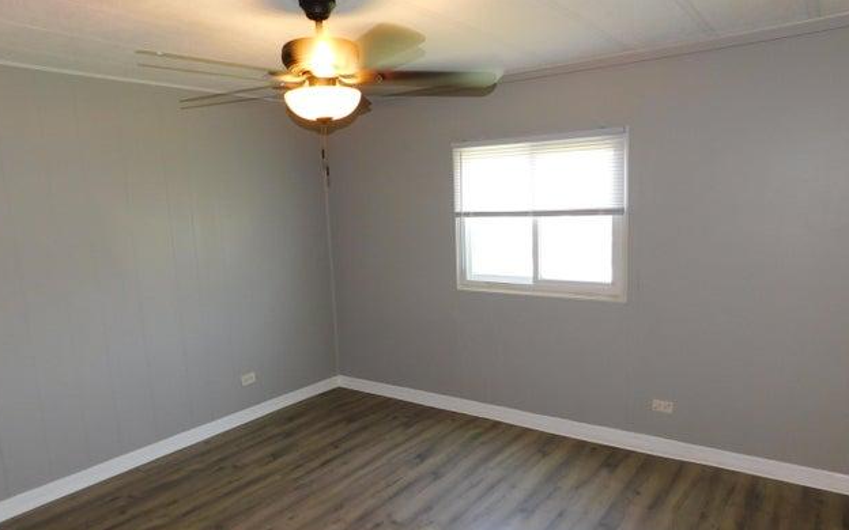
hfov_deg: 72.5
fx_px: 578
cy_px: 302
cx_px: 416
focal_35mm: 25
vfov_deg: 49.1
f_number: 3
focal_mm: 4
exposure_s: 1/30
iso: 200
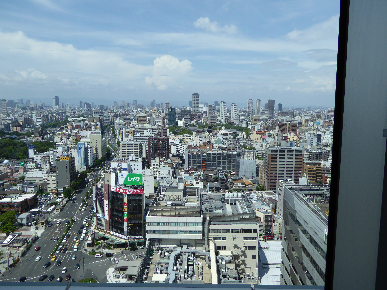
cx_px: 194
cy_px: 145
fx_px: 324
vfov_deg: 48.2
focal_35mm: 29
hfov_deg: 61.7
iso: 100
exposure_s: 1/1300
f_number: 3.5
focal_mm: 5
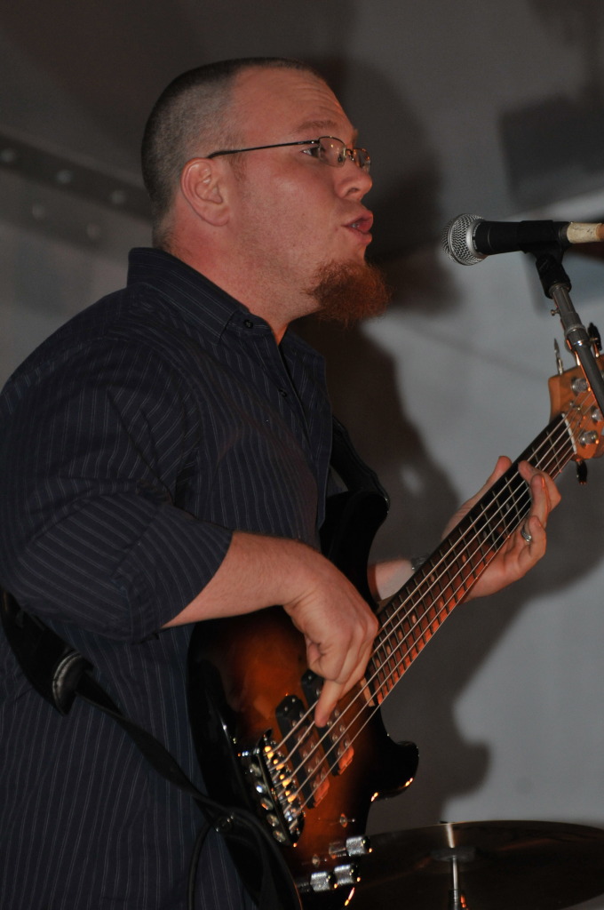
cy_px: 455
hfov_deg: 4.2
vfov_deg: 6.3
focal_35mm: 330
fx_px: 8327
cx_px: 302
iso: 800
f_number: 5.6
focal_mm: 220
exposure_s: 1/125
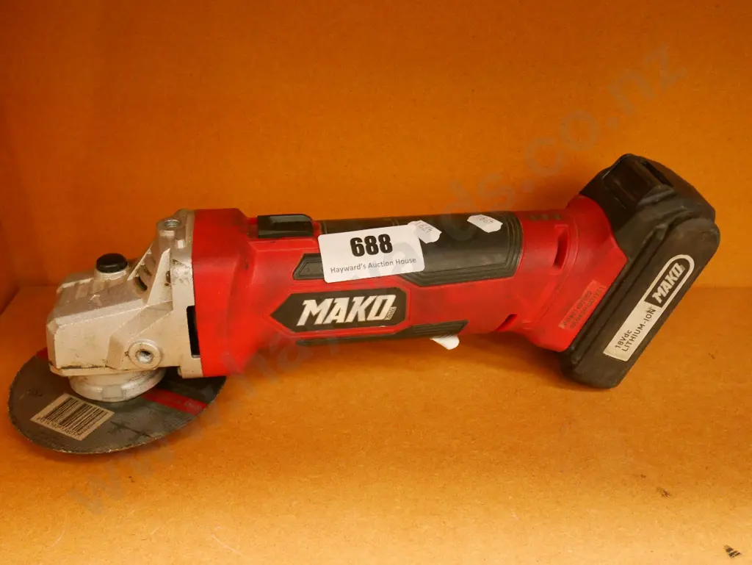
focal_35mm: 40
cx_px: 376
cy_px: 282
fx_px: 869
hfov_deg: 46.8
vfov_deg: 36.0
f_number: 4.6
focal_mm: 20
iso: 3200
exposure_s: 1/20
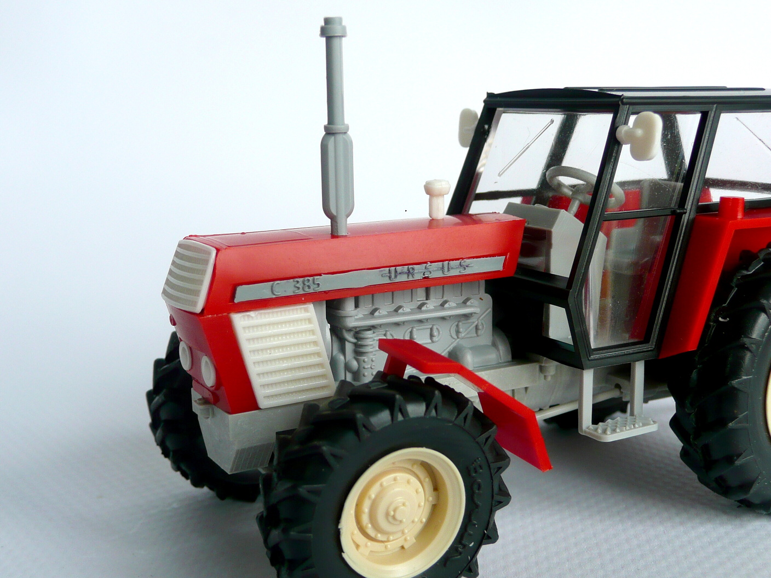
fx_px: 1069
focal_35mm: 48
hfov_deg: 39.7
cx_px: 386
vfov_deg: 30.3
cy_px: 289
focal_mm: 7.8
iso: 100
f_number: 4.2
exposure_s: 1/160
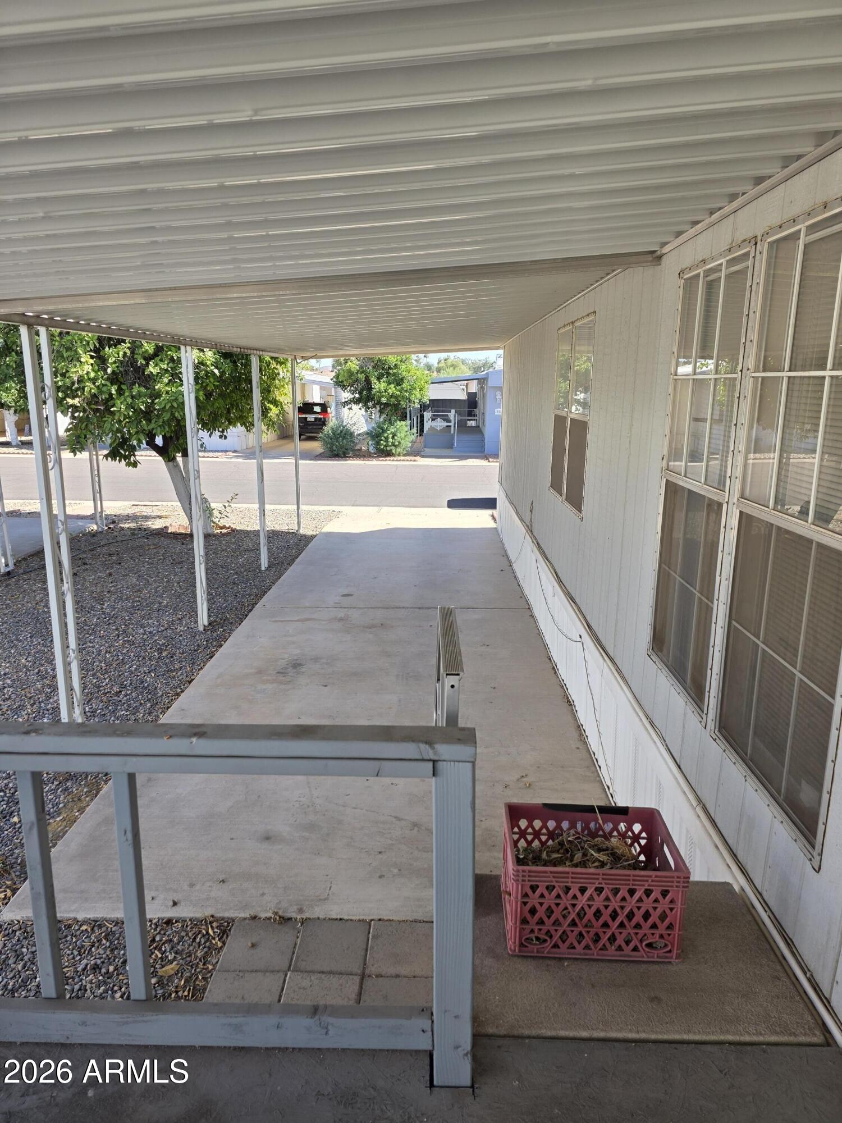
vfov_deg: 73.9
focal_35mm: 23
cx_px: 421
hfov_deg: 58.9
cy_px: 562
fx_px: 746
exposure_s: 1/359
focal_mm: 6.3
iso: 25
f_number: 1.7
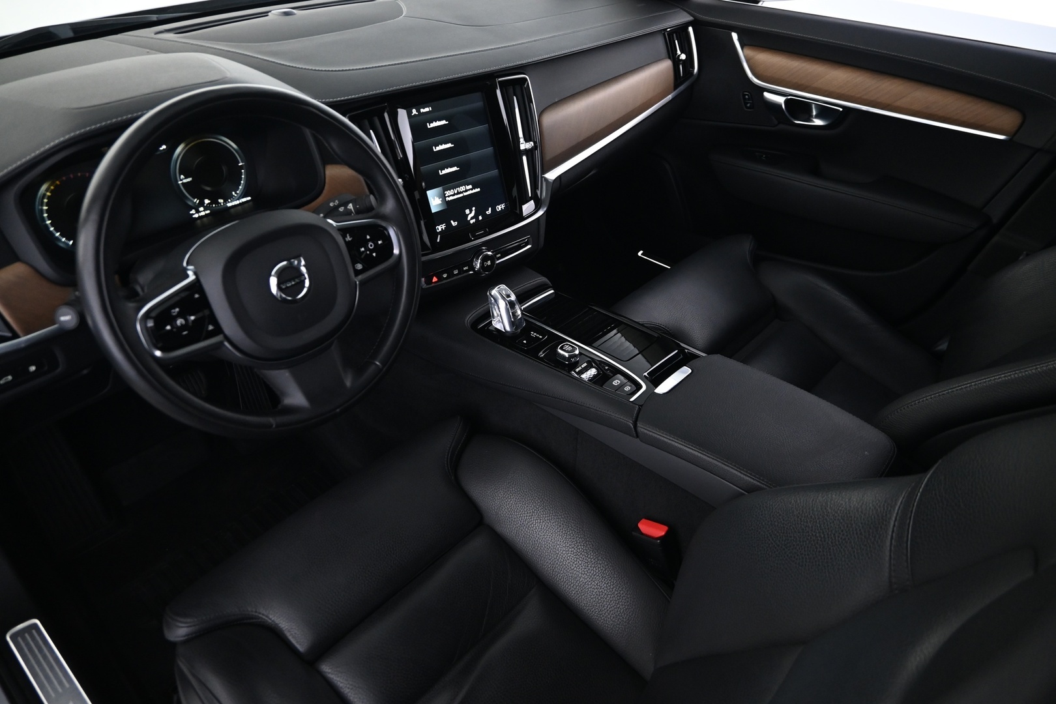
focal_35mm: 24
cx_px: 528
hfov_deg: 73.7
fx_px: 704
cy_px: 352
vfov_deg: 53.1
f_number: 3.5
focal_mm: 16
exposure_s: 1/13
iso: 1600
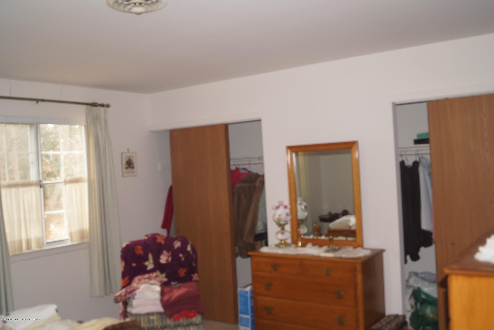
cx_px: 247
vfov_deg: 36.9
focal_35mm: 36
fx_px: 494
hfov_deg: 53.1
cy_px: 165
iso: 320
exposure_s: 1/60
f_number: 4
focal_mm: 24
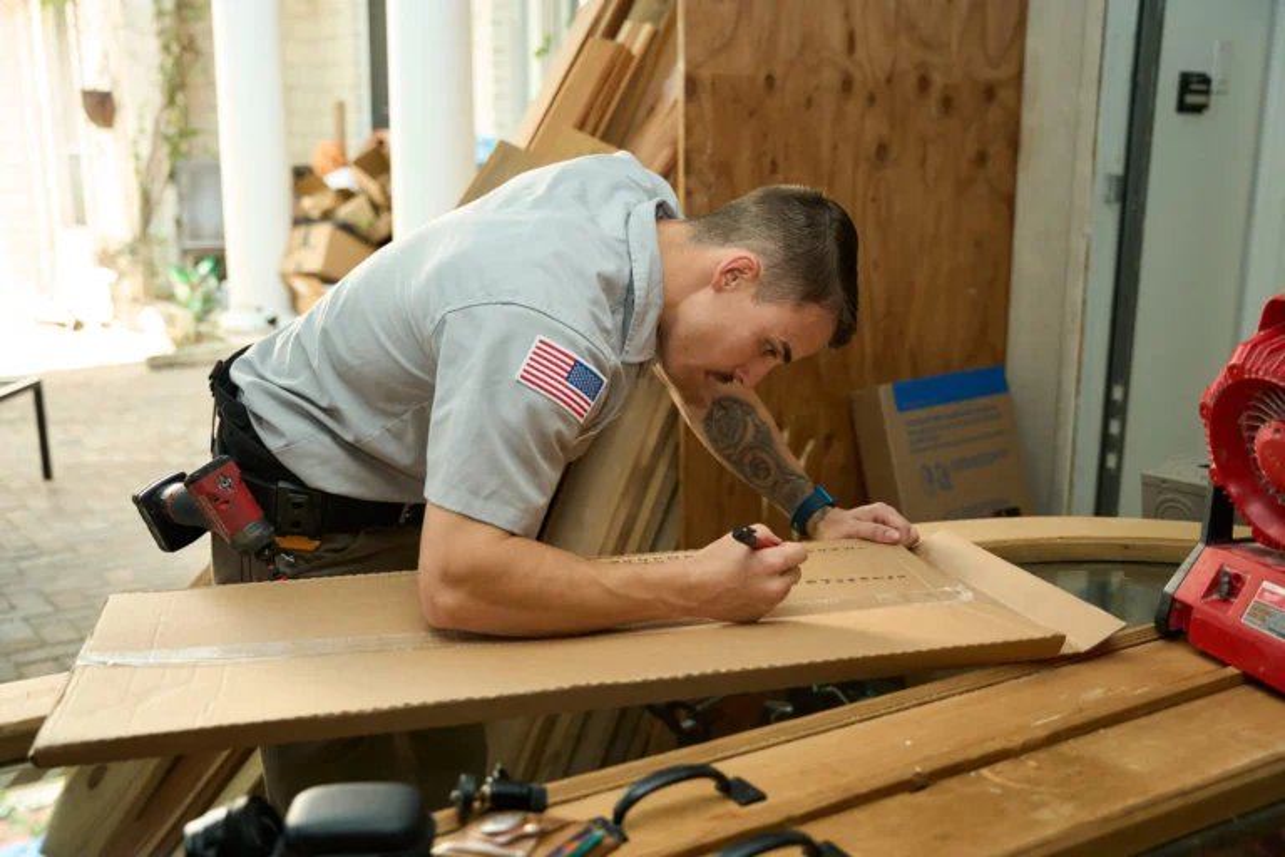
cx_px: 642
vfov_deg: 36.9
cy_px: 428
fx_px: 1285
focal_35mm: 36
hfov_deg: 53.1
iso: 640
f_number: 3.2
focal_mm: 36
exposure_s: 1/200
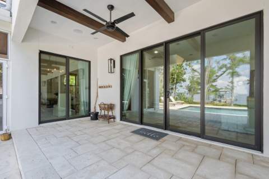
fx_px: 119
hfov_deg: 96.8
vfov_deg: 73.5
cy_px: 90
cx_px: 134
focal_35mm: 16
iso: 125
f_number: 9
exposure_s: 1/50
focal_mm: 16
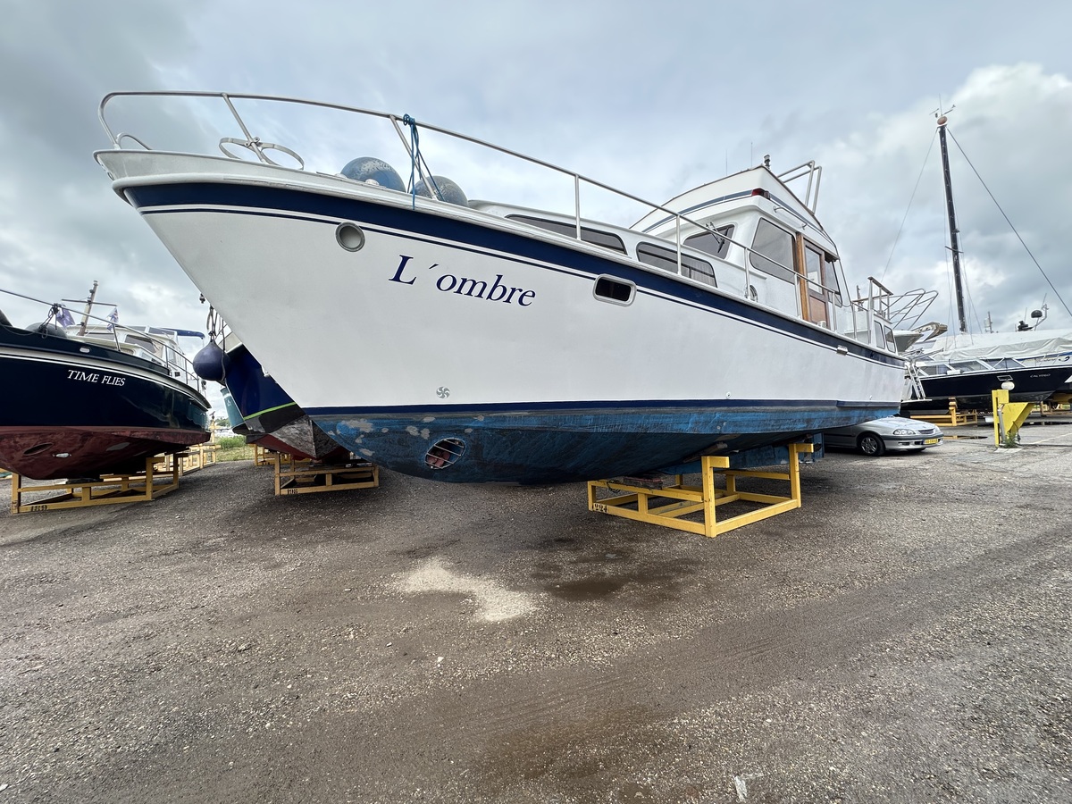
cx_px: 536
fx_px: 434
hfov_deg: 102.1
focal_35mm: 14
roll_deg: +2.2
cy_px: 402
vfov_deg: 85.7
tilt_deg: +2.4
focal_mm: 2.22
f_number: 2.2
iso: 40
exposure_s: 1/489
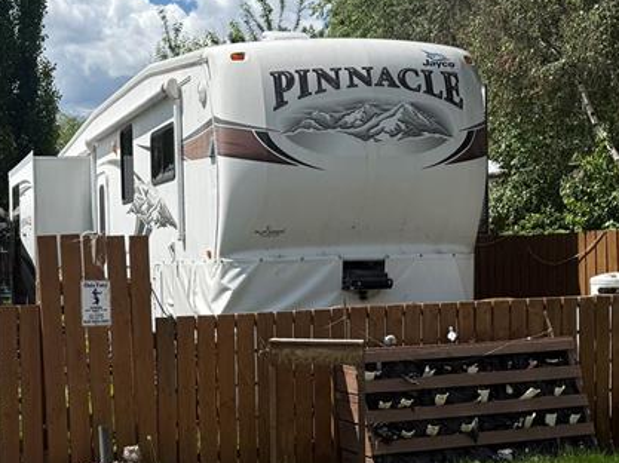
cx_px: 138
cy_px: 289
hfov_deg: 32.0
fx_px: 1054
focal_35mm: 59
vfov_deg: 24.7
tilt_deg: -1.1
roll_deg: +1.4
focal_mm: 6.76
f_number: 1.78
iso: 80
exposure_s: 1/5714
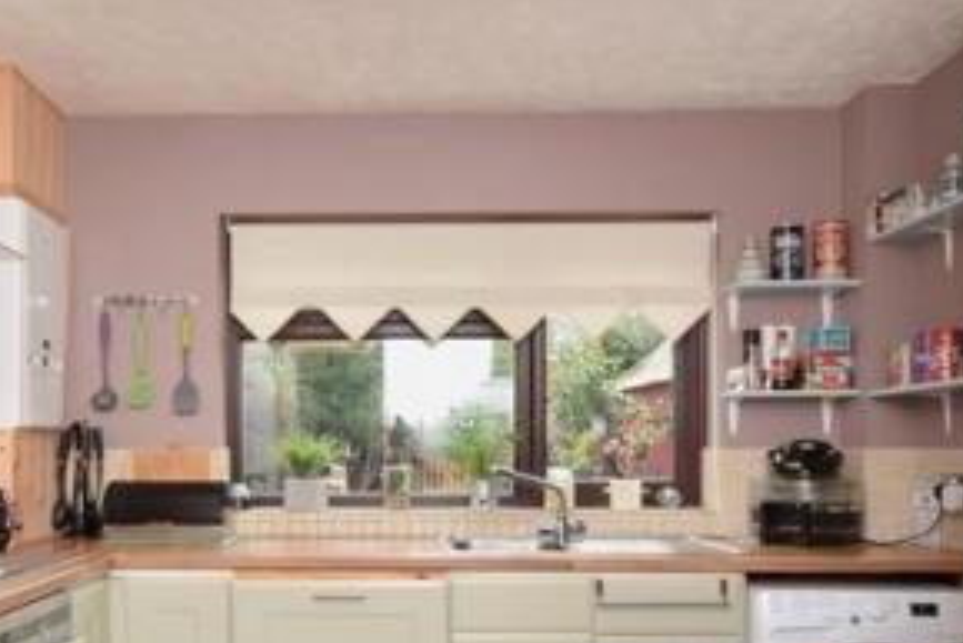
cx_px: 370
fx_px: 910
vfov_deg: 38.2
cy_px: 455
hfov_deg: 55.2
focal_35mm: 34
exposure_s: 1/60
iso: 400
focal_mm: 10
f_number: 7.1
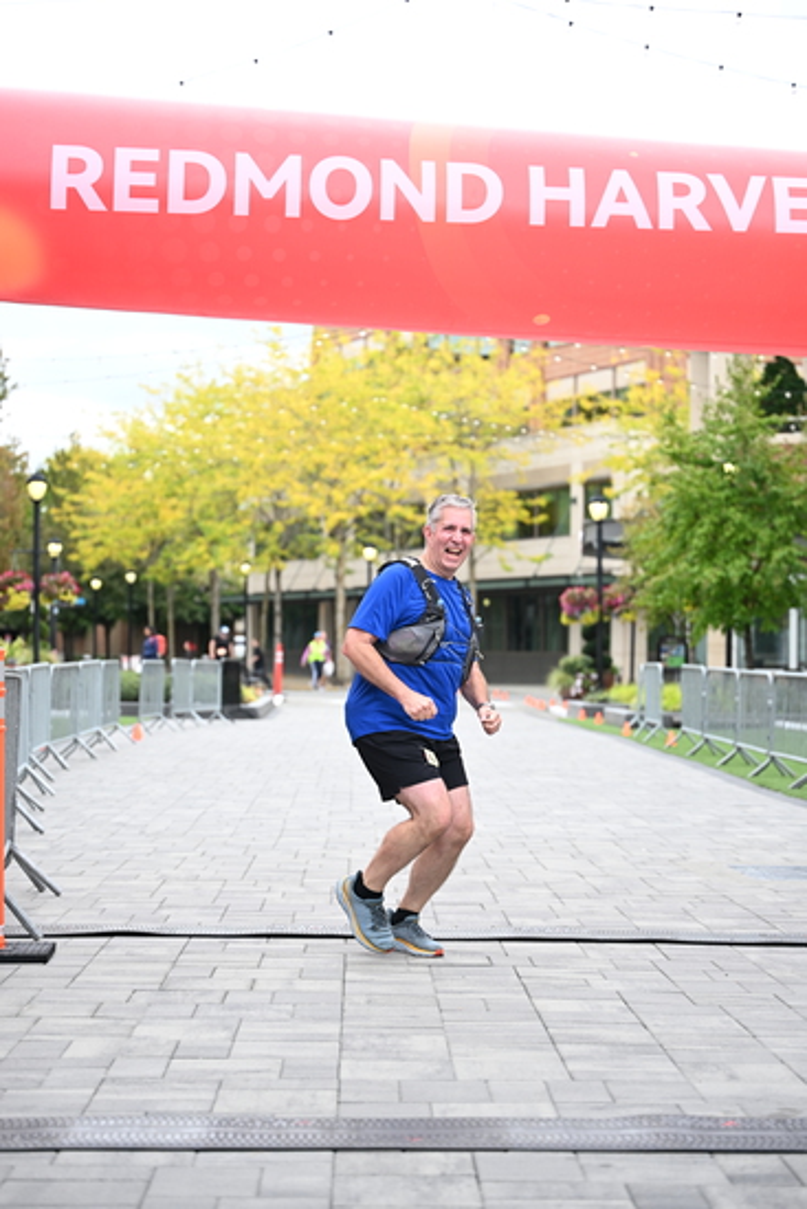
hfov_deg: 19.5
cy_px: 604
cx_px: 404
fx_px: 2352
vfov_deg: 28.8
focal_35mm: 70
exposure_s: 1/1000
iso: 400
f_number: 2.8
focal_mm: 70
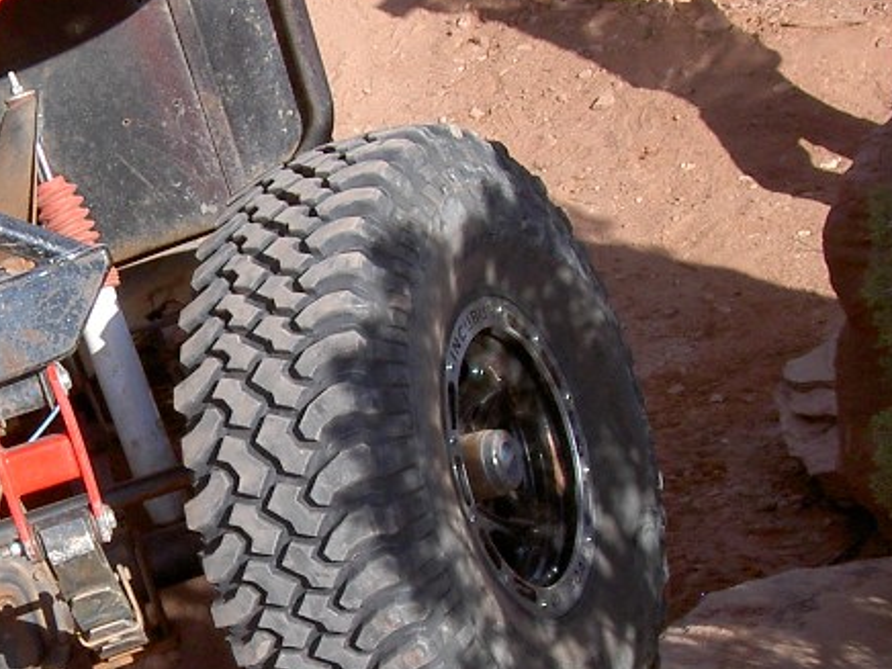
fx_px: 2989
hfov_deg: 16.6
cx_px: 10
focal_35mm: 116
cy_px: 571
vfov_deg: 12.7
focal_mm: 8
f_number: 4.7
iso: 100
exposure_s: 1/320
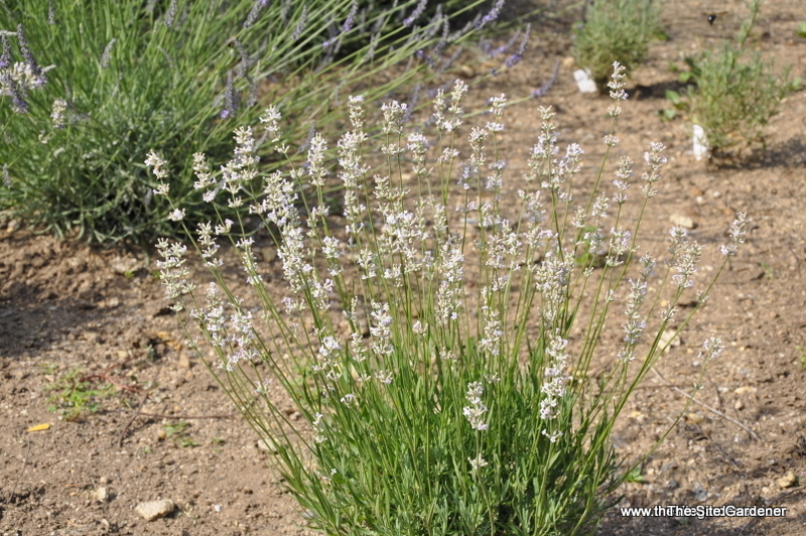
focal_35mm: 105
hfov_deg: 19.5
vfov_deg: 13.0
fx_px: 2349
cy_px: 268
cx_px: 403
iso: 200
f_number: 8
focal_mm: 70
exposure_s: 1/320
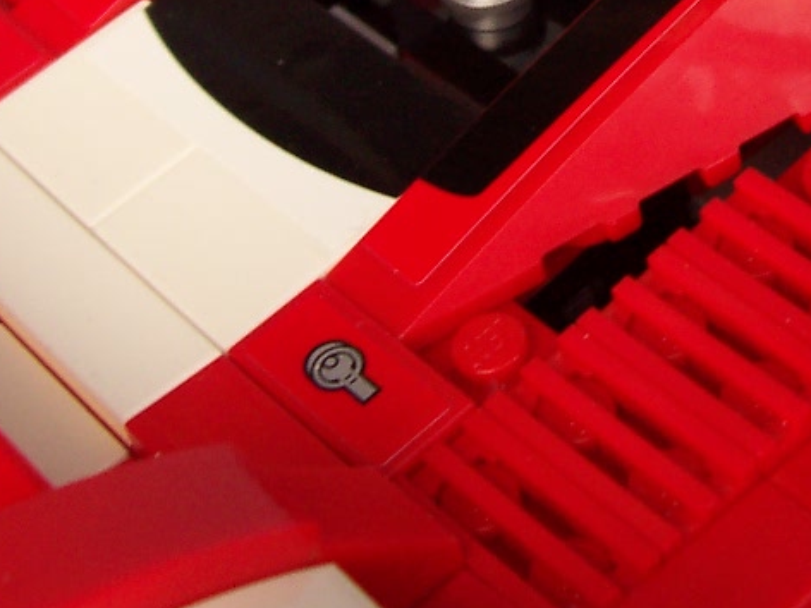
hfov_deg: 20.6
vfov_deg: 15.2
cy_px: -124
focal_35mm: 94
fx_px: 2202
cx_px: 675
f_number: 2.8
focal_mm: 5.6
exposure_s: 1/30
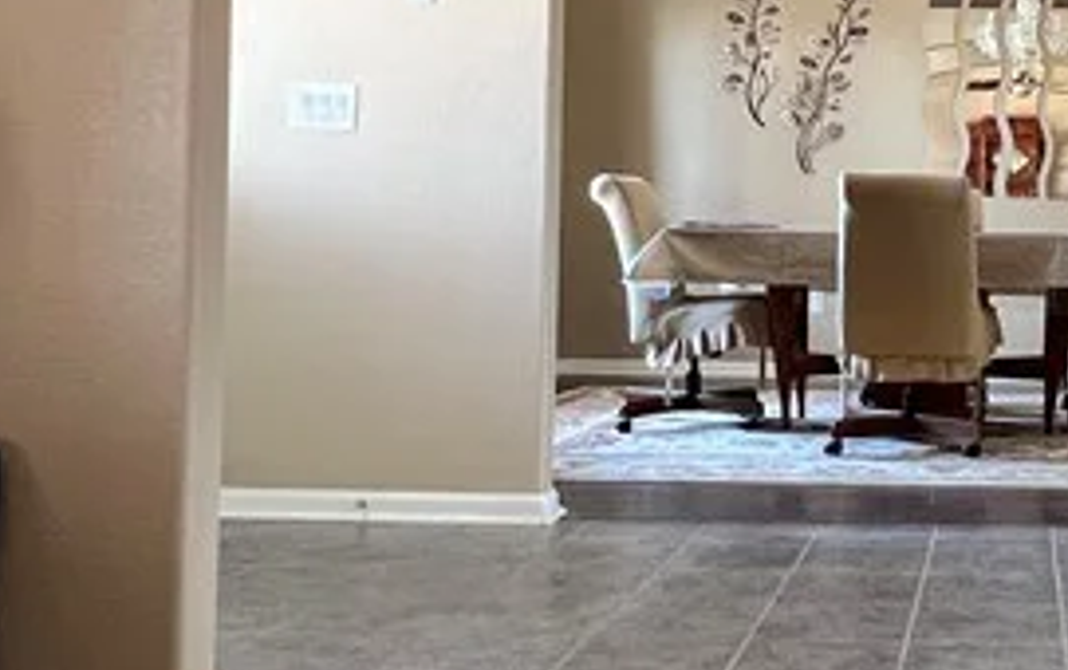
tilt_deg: +0.6
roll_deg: -1.1
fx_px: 1515
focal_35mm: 52
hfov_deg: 35.4
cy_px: 197
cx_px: 1048
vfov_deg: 24.7
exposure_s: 1/60
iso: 250
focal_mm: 1.57
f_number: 1.8
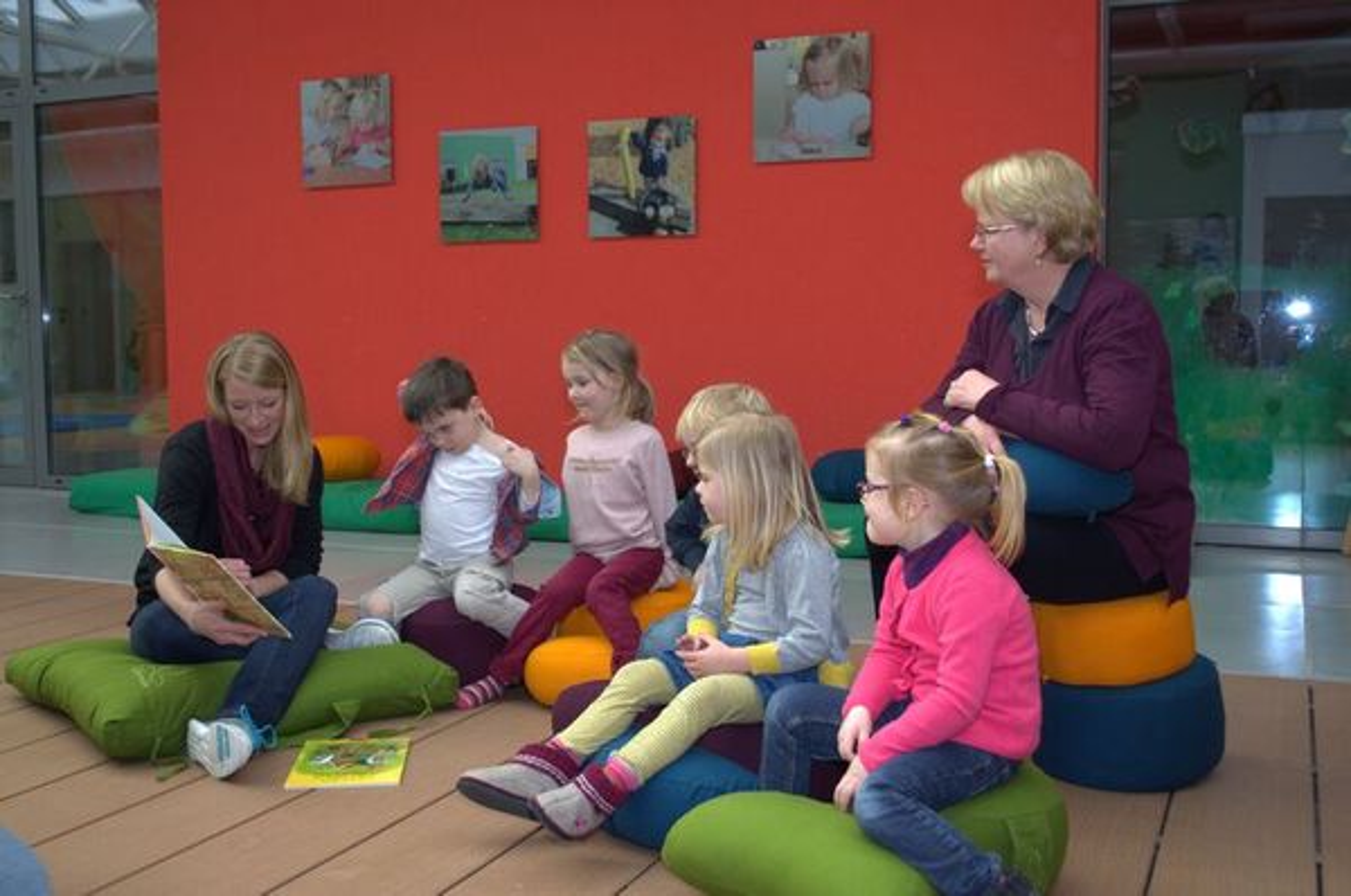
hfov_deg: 49.6
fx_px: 1461
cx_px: 676
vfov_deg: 34.1
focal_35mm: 39
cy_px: 448
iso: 100
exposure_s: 1/125
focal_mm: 26
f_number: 4.2
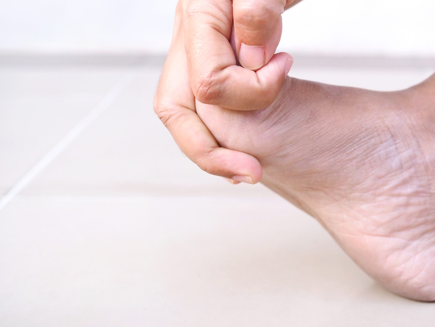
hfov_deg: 28.8
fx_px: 842
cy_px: 117
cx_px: 281
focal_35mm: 67
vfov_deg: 21.9
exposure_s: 1/800
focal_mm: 25
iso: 1000
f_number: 3.2
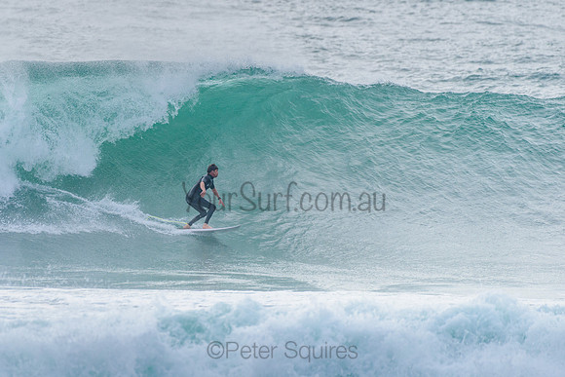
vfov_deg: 2.2
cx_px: 219
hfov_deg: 3.4
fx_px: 9611
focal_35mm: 612
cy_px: 176
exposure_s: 1/2000
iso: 450
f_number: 5.6
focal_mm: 500
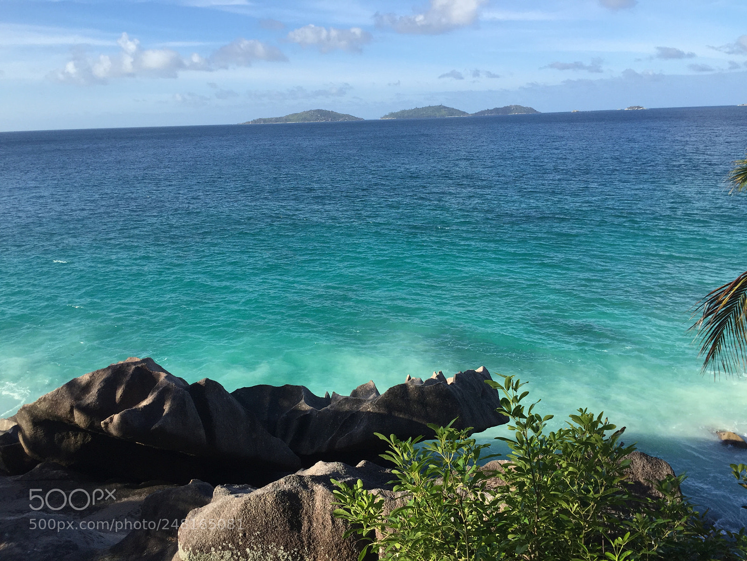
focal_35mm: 29
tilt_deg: -13.7
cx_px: 374
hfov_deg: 61.7
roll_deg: +1.1
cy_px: 280
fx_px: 626
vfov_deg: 48.2
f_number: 2.2
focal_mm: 4.15
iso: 32
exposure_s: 1/1721
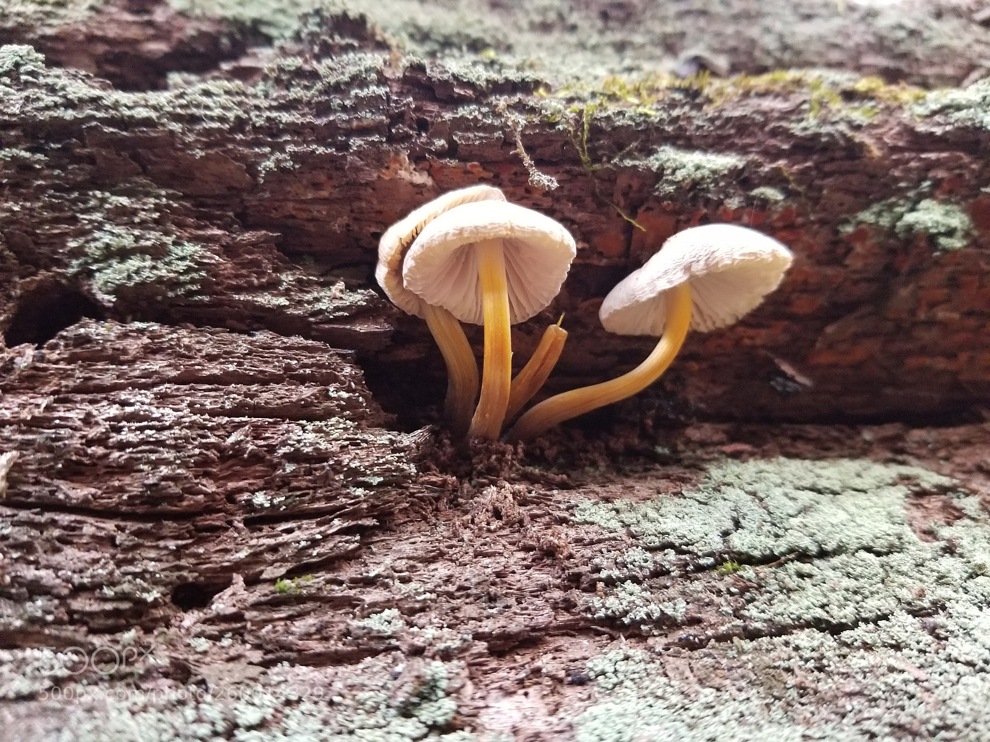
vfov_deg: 53.1
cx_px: 495
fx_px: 744
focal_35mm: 26
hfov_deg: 67.3
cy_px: 371
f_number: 1.7
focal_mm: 4.25
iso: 640
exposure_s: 1/60
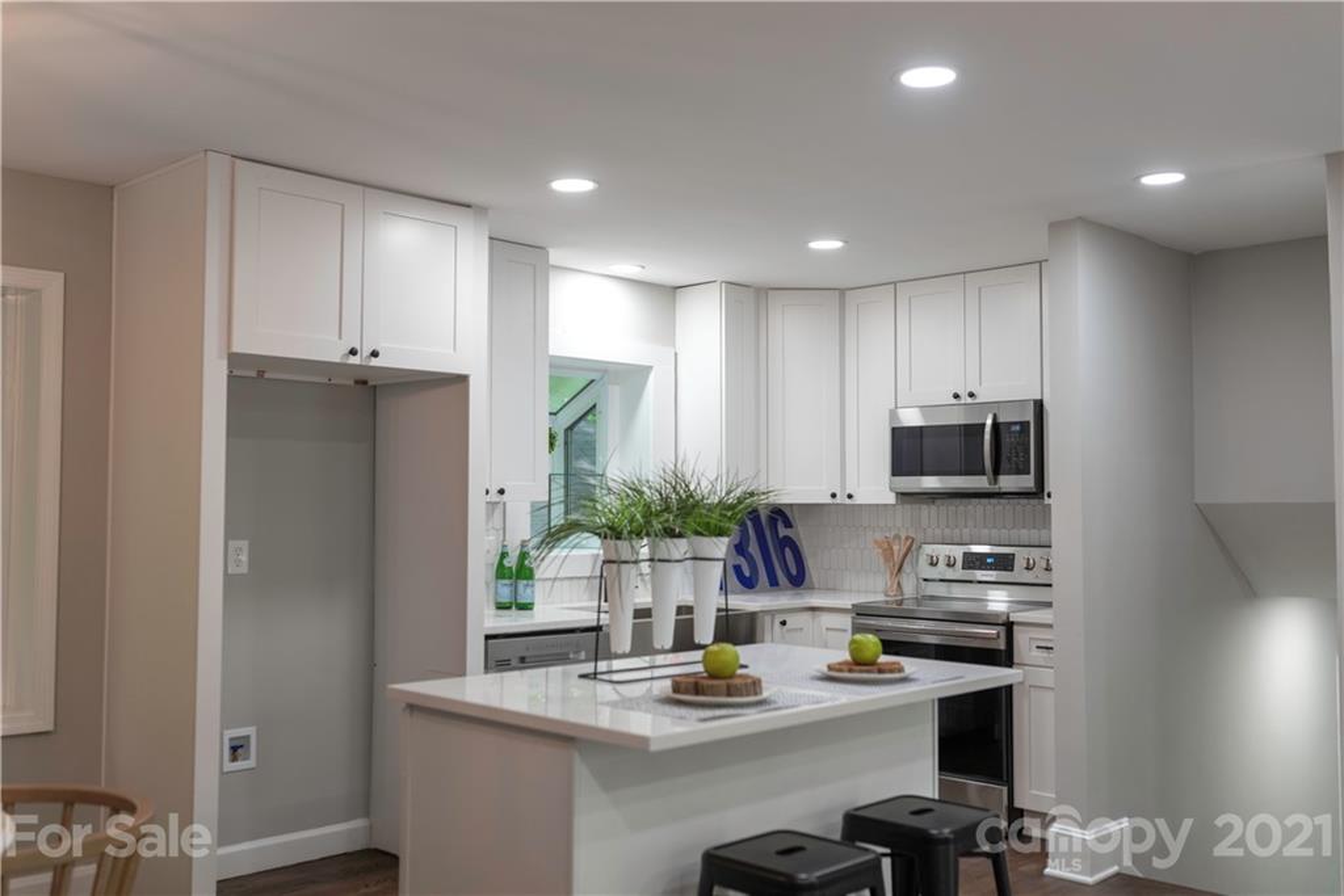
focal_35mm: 35
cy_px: 448
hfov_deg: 54.4
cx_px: 672
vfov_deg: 37.9
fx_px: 1307
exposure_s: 1/80
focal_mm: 35
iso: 320
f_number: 3.2
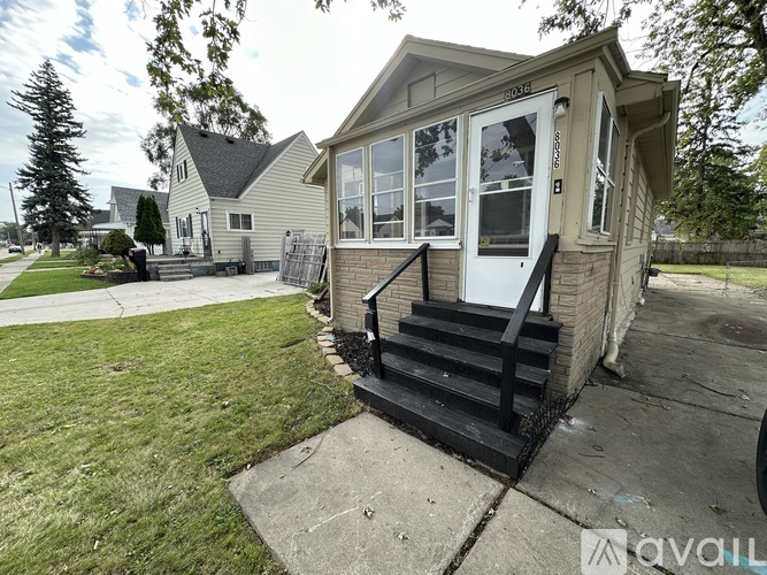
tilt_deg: -7.5
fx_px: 310
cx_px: 384
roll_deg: +0.2
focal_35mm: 14
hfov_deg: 102.1
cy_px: 288
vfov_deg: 85.7
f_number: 2.2
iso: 40
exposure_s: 1/428
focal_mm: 2.22
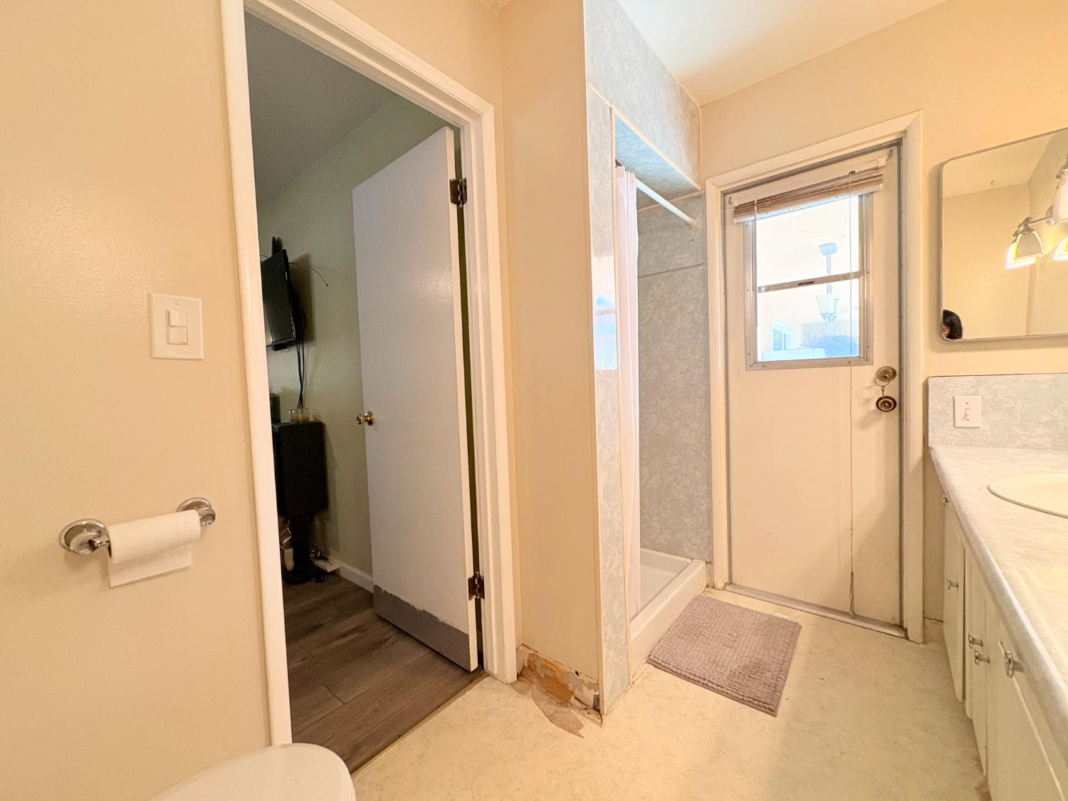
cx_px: 534
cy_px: 400
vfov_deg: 85.7
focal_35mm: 14
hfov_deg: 102.1
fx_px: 432
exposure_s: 1/60
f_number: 2.2
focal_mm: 2.22
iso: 320
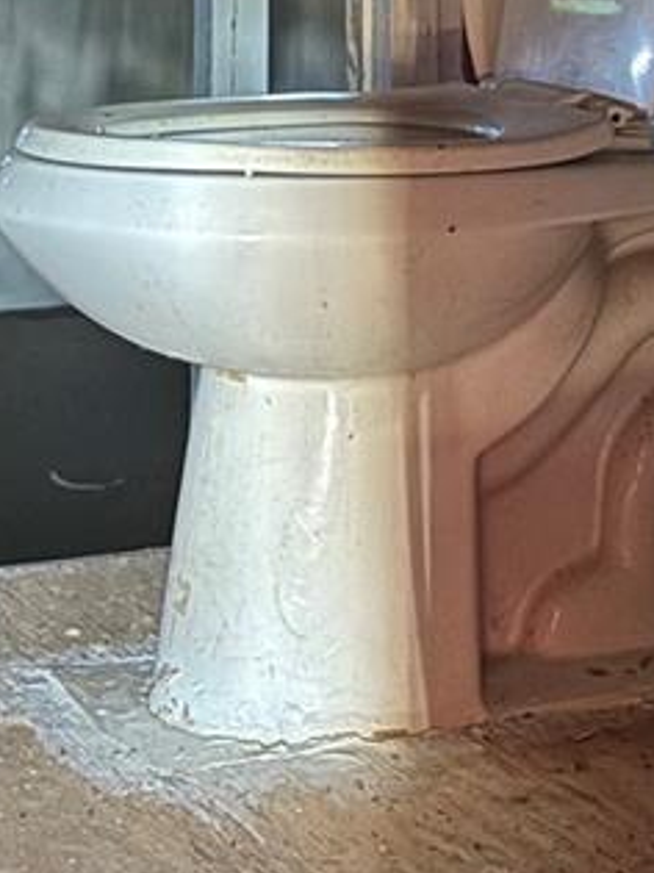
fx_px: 2496
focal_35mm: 99
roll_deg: -0.7
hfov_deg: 14.9
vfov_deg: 18.7
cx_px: 466
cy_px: -186
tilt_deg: +1.7
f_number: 1.6
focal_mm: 5.96
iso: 800
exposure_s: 1/11
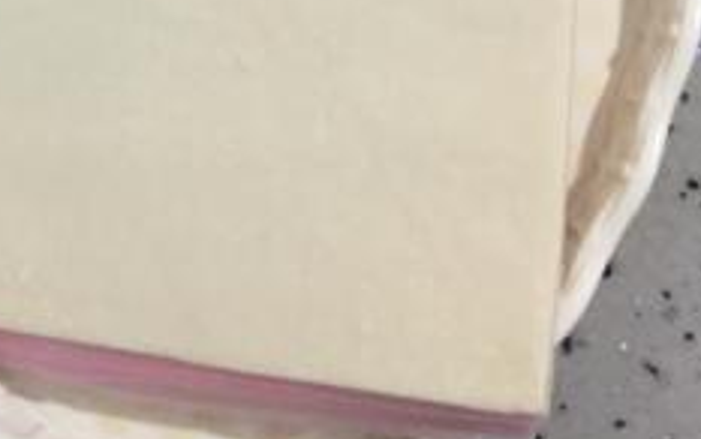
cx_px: -21
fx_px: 1740
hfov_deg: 21.8
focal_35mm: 91
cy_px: -183
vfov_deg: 13.7
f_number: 2.2
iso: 320
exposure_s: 1/33
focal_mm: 4.15
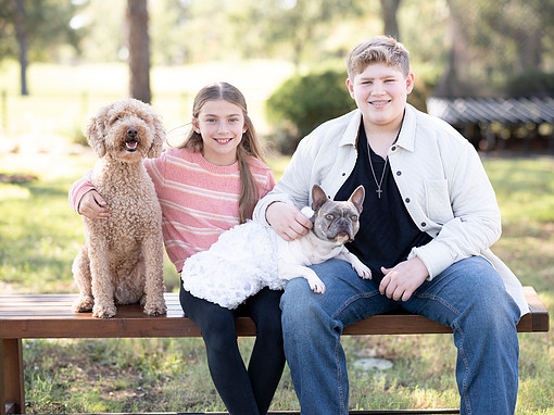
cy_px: 209
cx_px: 306
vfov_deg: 15.9
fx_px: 1488
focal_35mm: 93
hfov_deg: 21.1
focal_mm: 85
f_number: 2.5
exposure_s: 1/1000
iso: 320
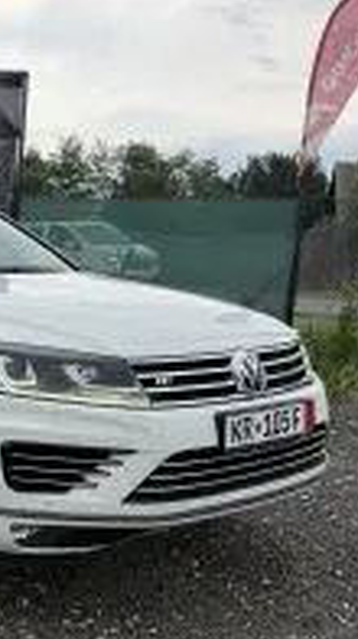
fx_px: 811
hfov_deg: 21.0
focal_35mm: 48
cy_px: 381
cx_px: -182
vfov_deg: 42.7
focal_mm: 6.76
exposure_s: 1/1770
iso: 100
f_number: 1.78
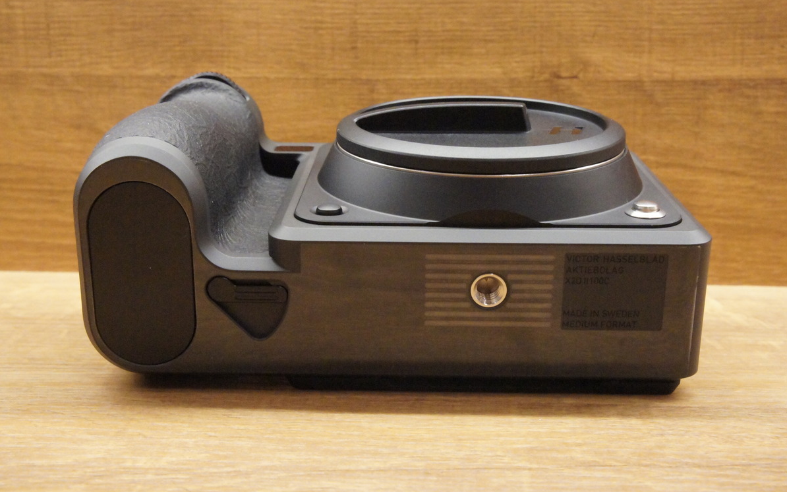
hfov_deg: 44.8
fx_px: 955
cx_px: 395
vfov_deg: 28.9
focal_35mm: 45
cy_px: 232
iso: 6400
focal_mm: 29
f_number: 14
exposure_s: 1/60
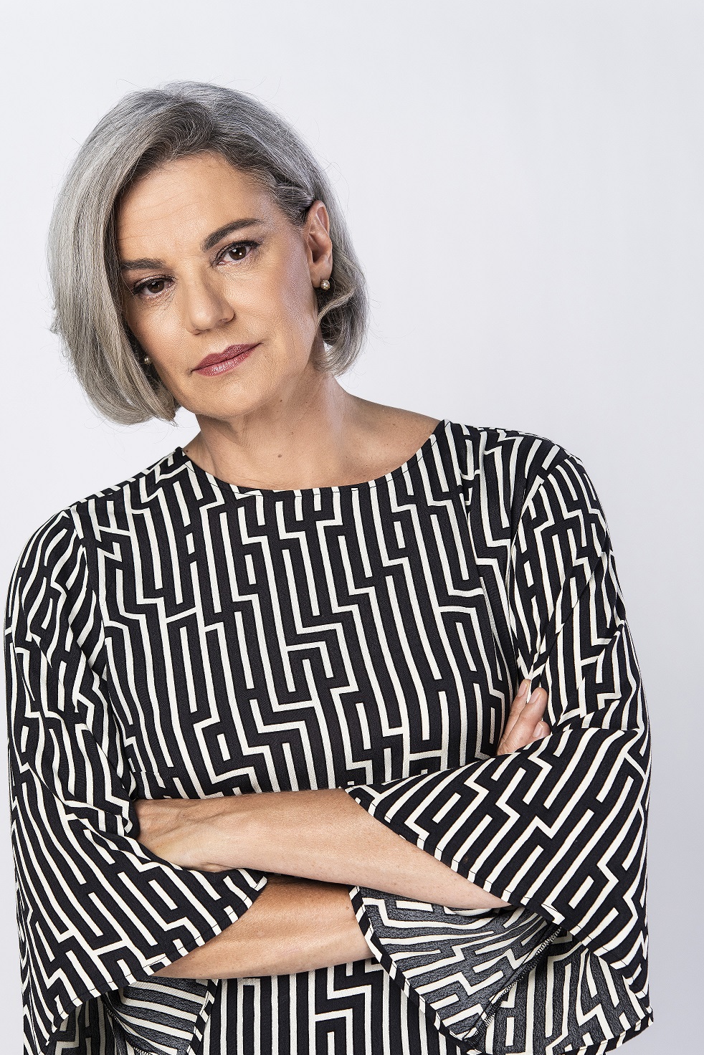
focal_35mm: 75
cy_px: 599
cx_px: 325
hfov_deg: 18.2
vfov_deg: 27.0
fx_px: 2199
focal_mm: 60
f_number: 6.3
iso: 100
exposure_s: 1/160
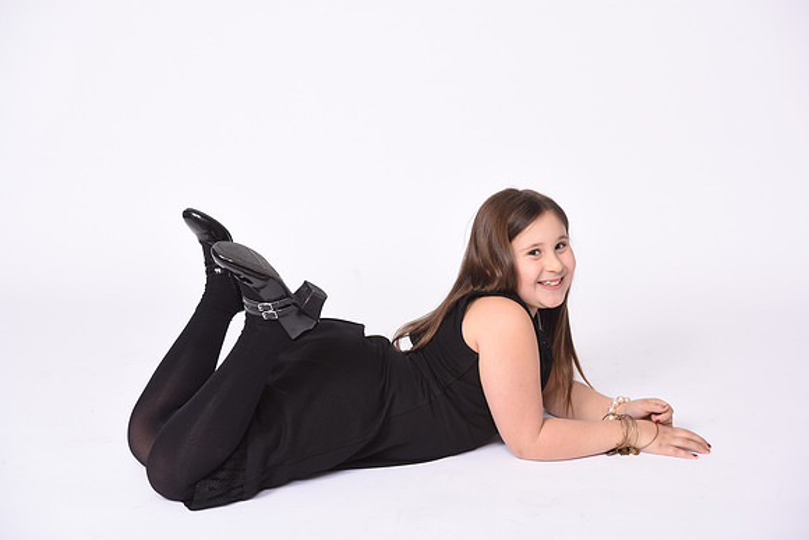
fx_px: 1236
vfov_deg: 24.6
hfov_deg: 36.2
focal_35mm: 55
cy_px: 270
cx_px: 404
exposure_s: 1/160
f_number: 10
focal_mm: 55
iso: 320
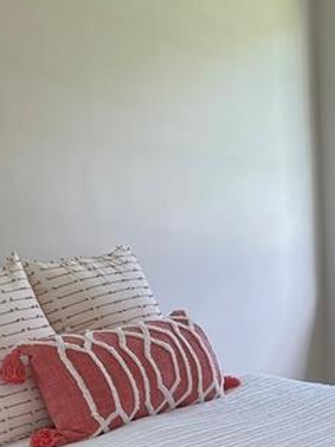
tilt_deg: -18.4
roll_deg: -1.4
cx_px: 496
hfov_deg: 14.3
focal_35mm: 97
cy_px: 577
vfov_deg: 18.8
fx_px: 1253
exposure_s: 1/120
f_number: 1.6
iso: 64
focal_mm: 4.2
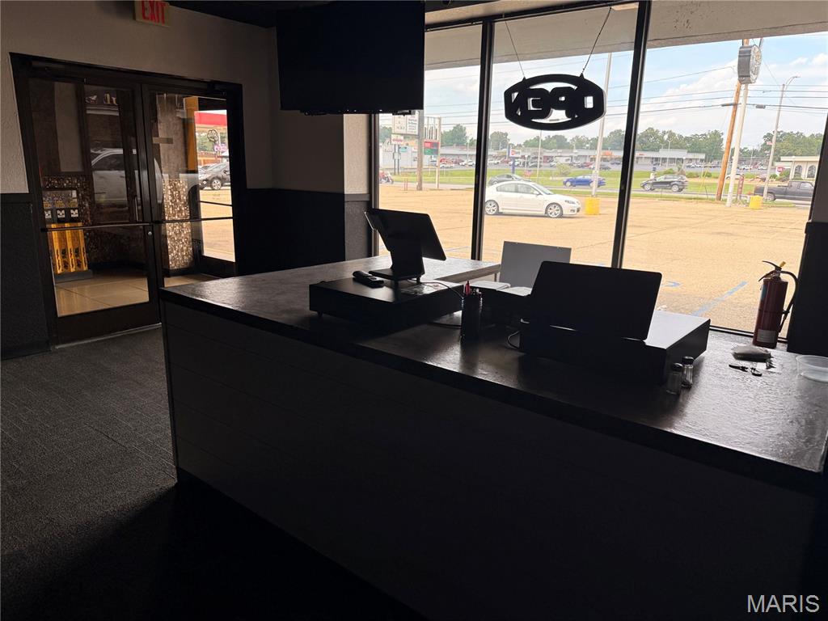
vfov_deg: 56.8
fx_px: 574
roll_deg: -0.6
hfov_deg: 71.6
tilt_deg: -13.3
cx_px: 414
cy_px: 310
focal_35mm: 24
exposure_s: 1/385
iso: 100
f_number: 1.78
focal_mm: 6.76
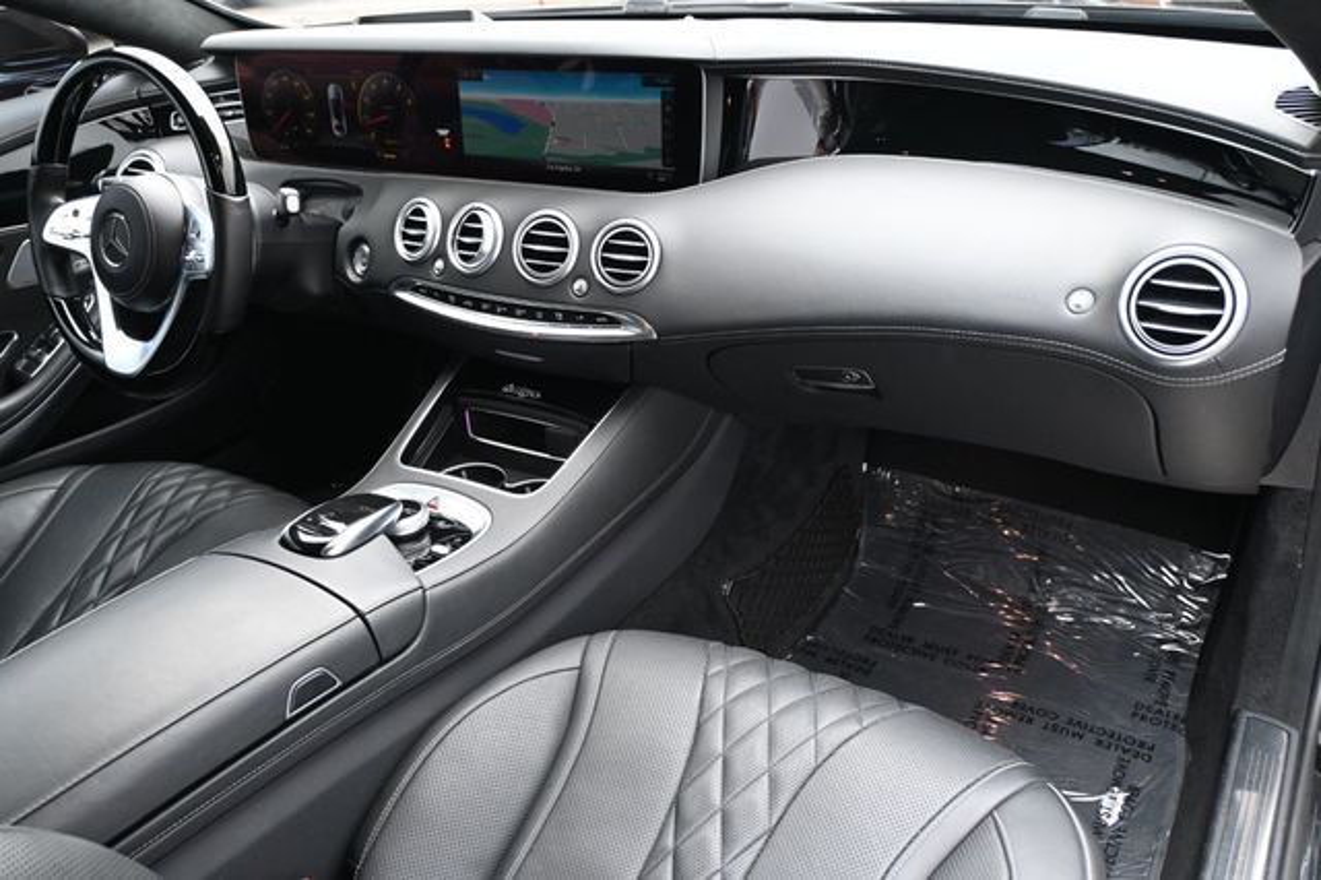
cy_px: 440
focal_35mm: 31
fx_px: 1128
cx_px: 660
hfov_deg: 60.7
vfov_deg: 42.6
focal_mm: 20.5
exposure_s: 1/125
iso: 1000
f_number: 3.8
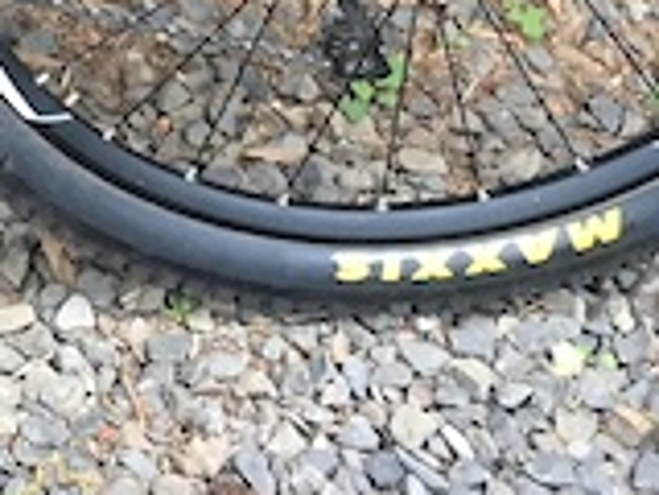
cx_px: -502
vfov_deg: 9.6
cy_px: -437
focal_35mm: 145
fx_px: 2760
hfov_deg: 12.5
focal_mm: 4.15
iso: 25
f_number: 2.2
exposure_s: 1/30
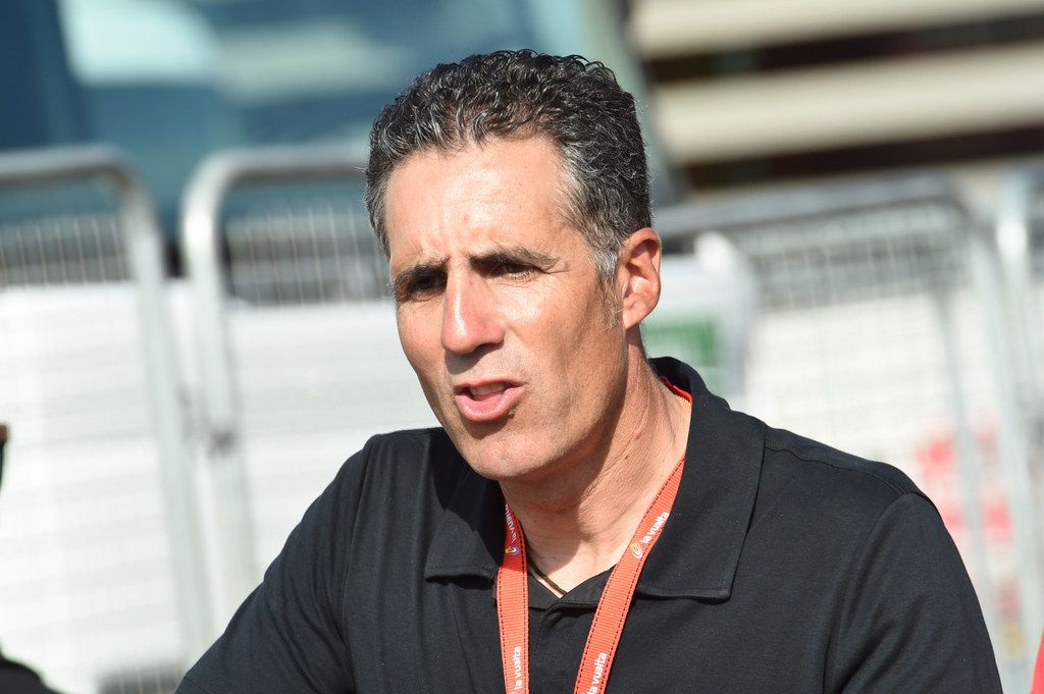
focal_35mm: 400
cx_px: 522
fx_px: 11590
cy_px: 347
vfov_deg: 3.4
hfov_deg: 5.2
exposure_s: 1/1000
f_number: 11
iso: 1000
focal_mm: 400
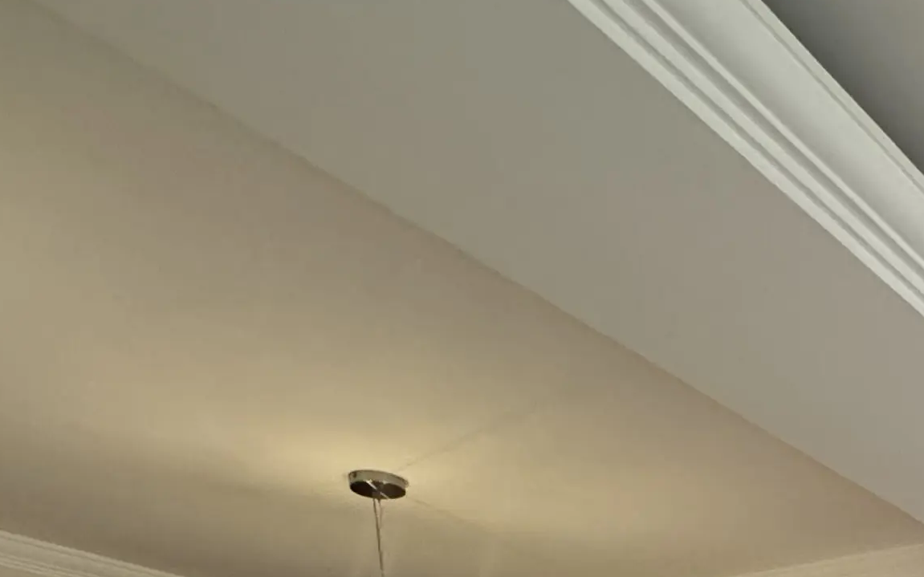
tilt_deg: -9.6
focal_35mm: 52
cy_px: 1192
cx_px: 1018
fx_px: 1309
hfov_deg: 33.8
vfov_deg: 17.2
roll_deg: +1.2
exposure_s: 1/60
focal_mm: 2.22
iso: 320
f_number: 2.2
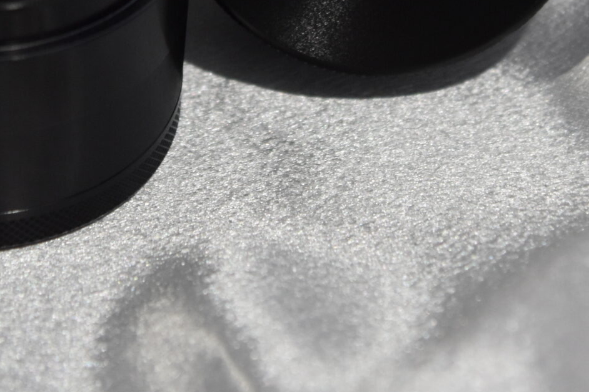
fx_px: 3468
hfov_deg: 9.7
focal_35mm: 212
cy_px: -105
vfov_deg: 6.4
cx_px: 189
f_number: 4
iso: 1000
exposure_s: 1/60
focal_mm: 52
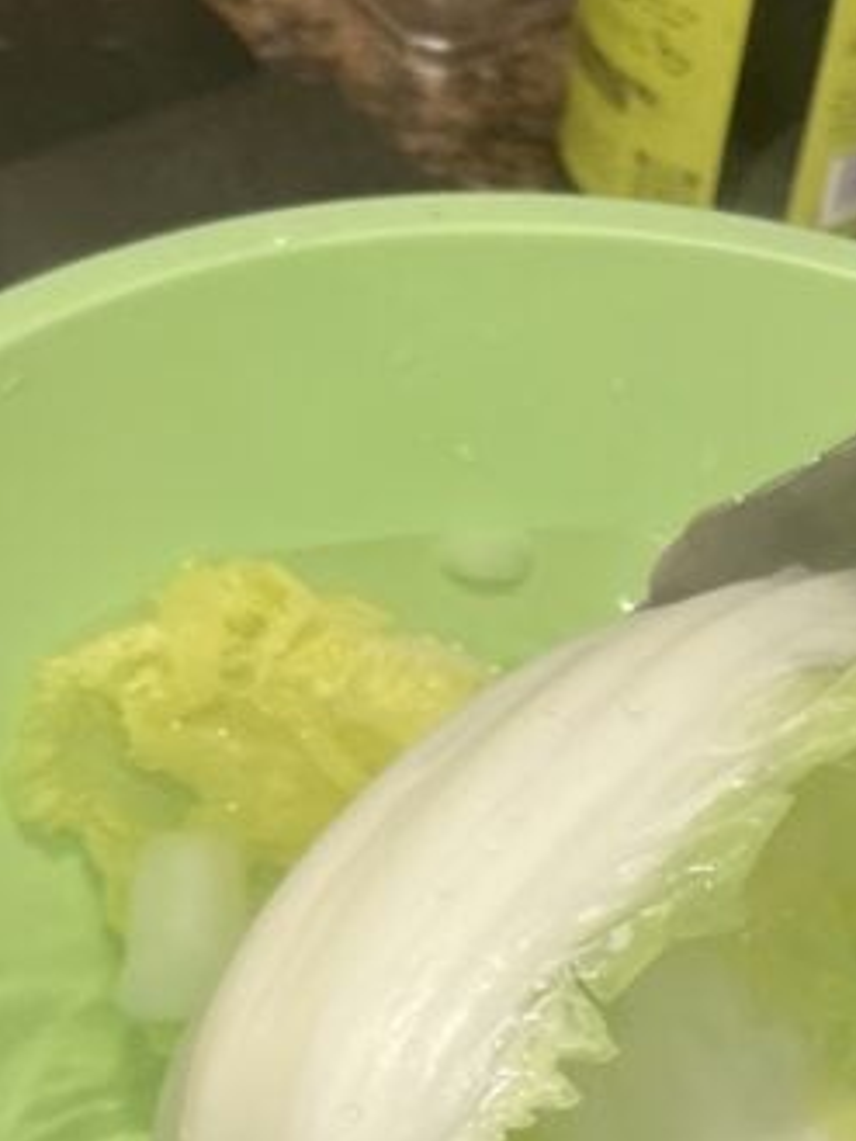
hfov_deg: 18.0
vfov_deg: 22.7
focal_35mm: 81
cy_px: 1266
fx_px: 2669
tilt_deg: -55.1
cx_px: 717
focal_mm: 5.7
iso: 64
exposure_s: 1/112
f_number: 1.5
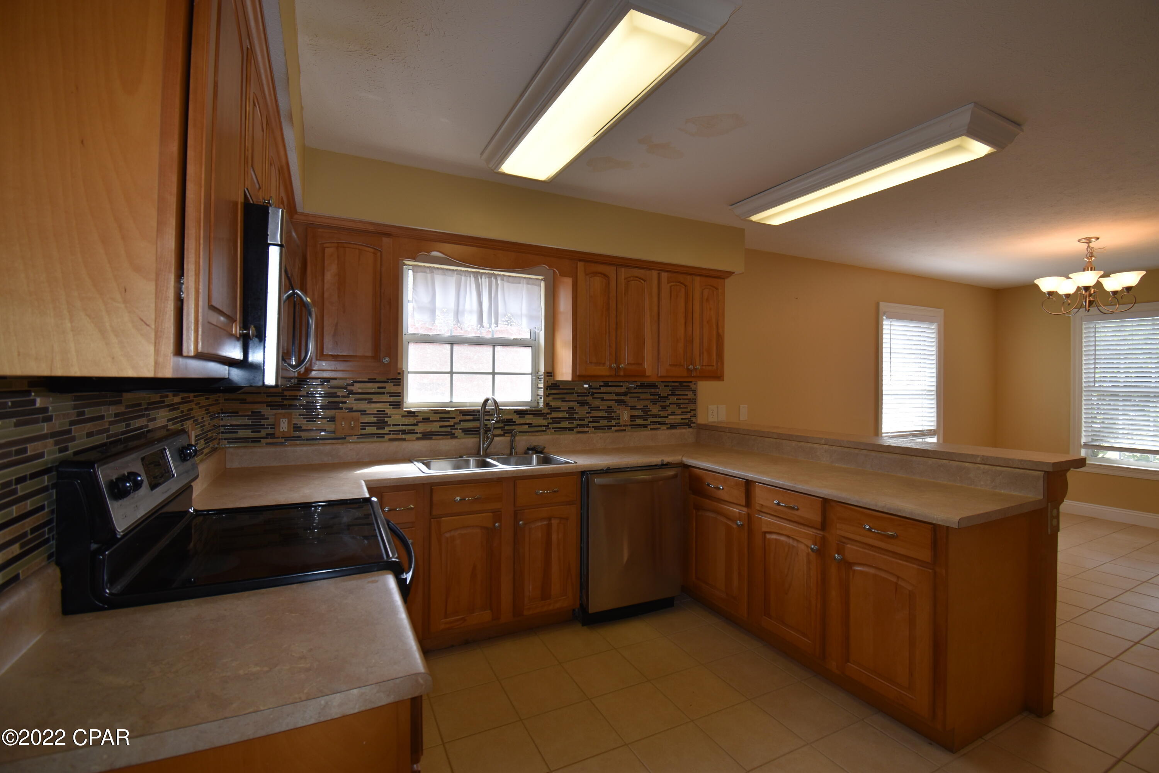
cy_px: 386
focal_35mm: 15
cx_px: 580
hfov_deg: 100.4
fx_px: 483
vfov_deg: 77.3
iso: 160
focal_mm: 10
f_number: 5.6
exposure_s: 1/30
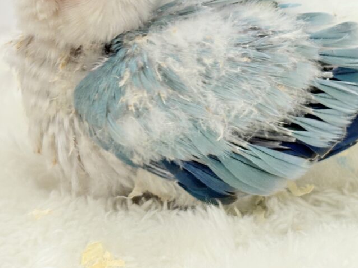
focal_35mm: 98
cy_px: 25
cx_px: 238
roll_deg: -0.3
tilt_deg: -12.8
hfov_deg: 20.0
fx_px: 1014
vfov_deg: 14.9
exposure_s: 1/100
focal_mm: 5.96
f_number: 1.6
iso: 100
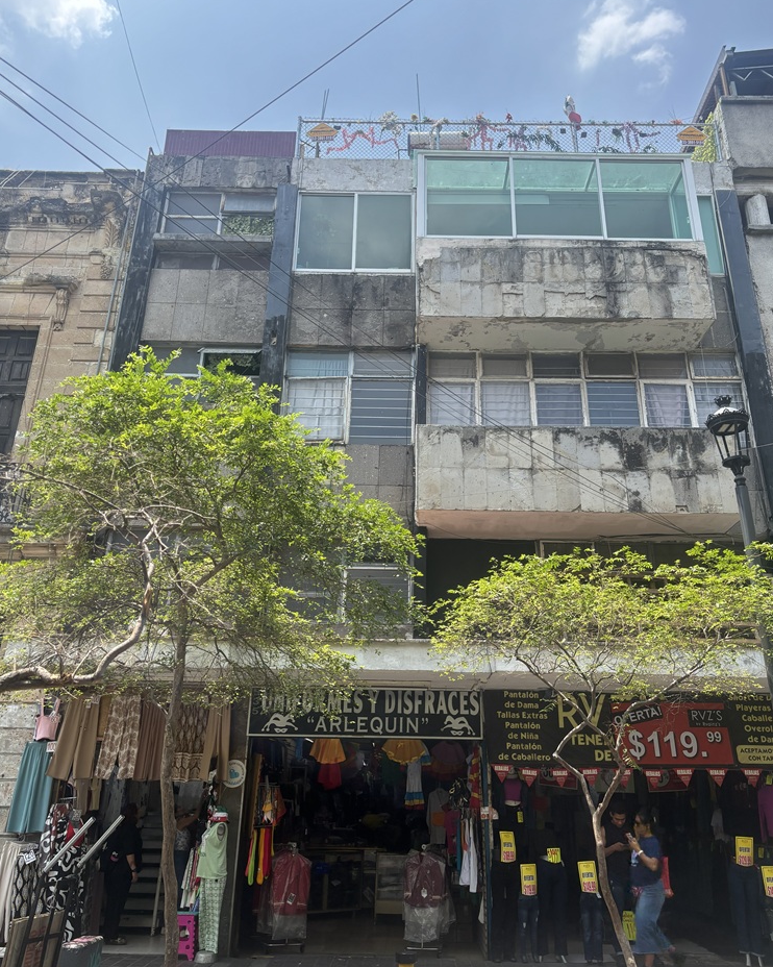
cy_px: 443
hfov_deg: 51.5
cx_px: 394
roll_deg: -2.9
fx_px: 801
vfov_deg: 62.1
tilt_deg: +22.7
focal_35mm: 28
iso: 50
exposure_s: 1/1876
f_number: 1.6
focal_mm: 5.96
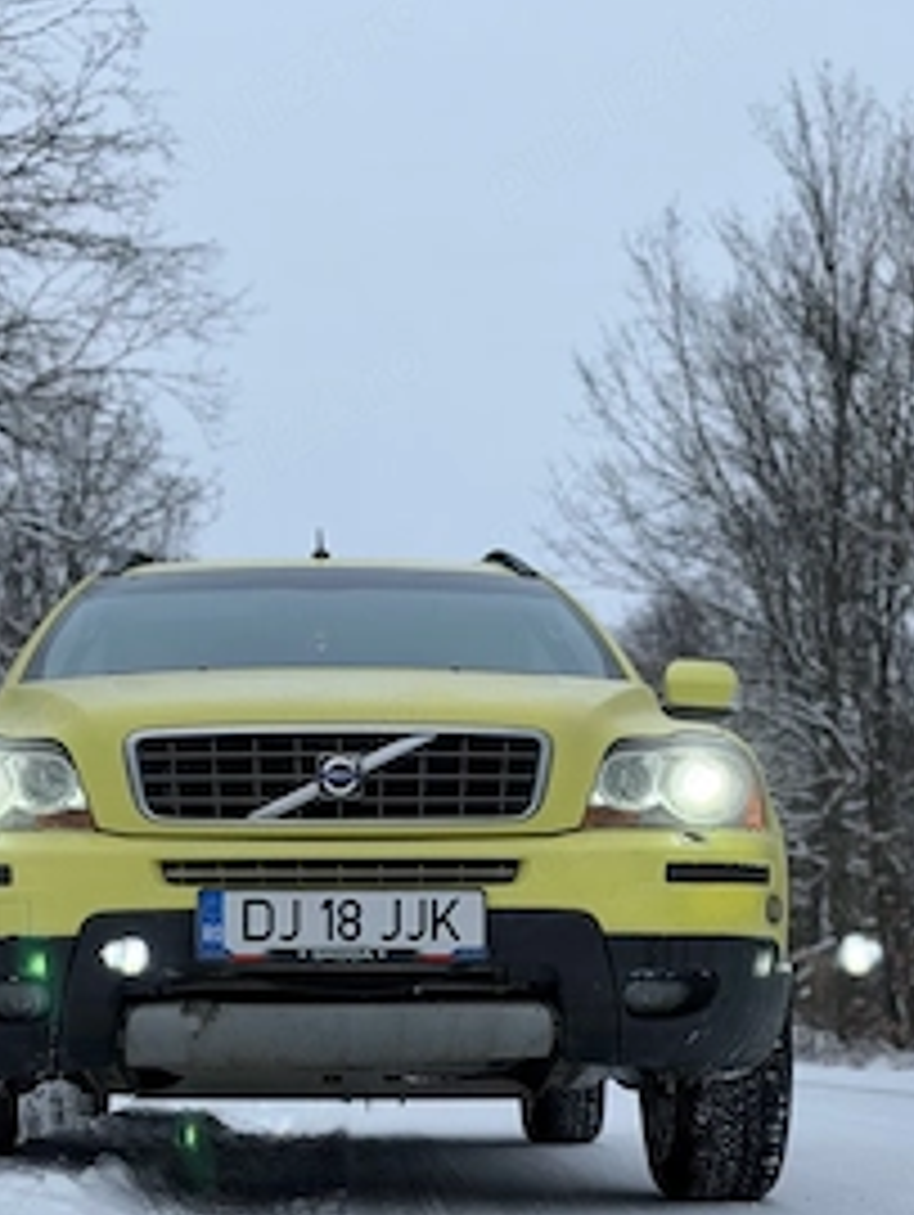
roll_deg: -1.2
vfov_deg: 27.1
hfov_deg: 20.7
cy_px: 855
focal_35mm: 71
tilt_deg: +4.5
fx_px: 2496
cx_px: 369
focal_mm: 6.76
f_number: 1.78
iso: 100
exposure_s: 1/636
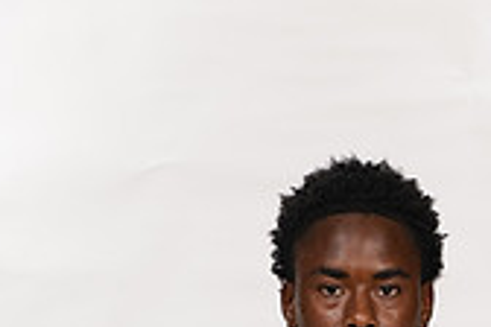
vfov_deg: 7.3
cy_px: 651
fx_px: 2482
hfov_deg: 11.3
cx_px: 392
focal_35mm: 182
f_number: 7.1
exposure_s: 1/320
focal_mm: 68
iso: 800
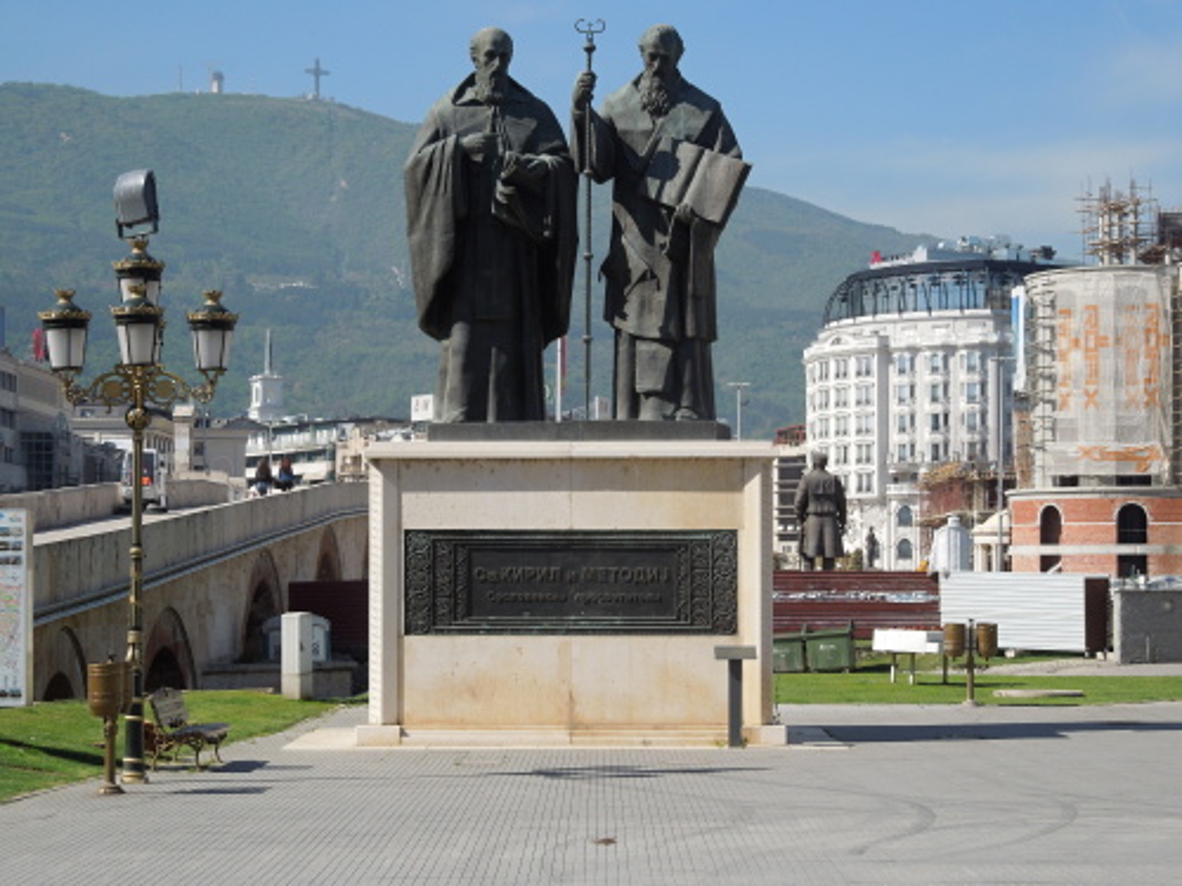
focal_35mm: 78
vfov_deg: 18.9
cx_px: 591
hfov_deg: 25.0
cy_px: 443
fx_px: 2663
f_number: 4.5
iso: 100
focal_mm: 14.1
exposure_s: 1/640
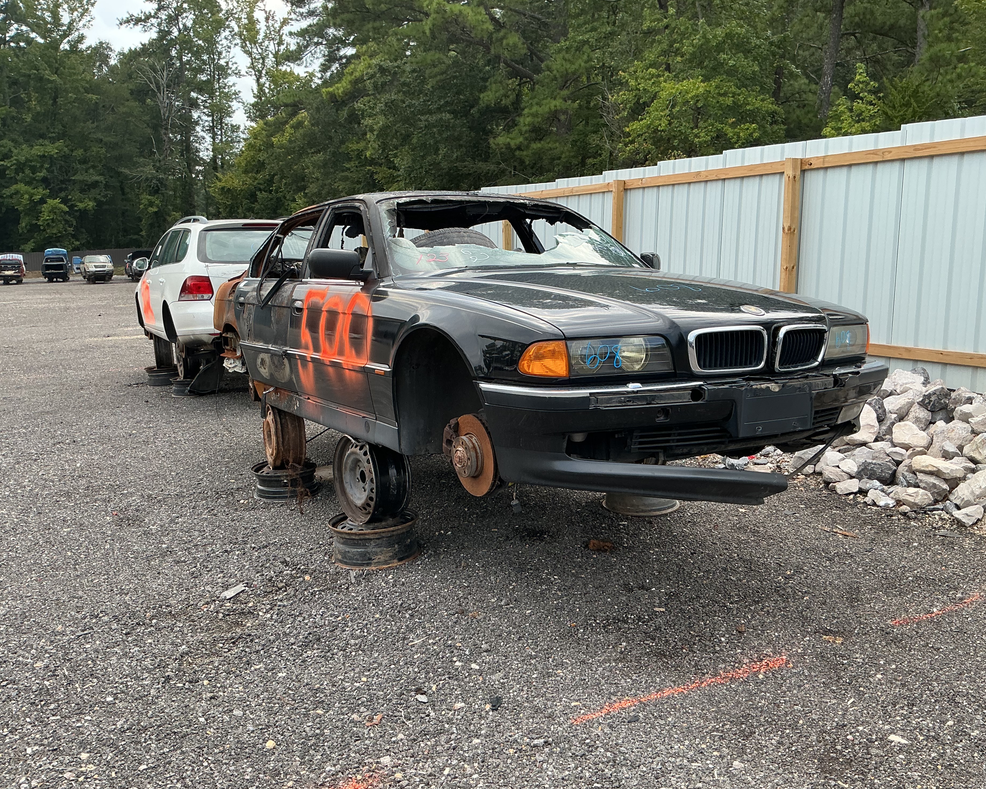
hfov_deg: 57.1
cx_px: 521
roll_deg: +0.1
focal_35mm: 31
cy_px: 404
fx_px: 905
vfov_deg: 47.1
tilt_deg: -9.0
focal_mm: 3
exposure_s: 1/442
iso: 25
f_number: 1.8
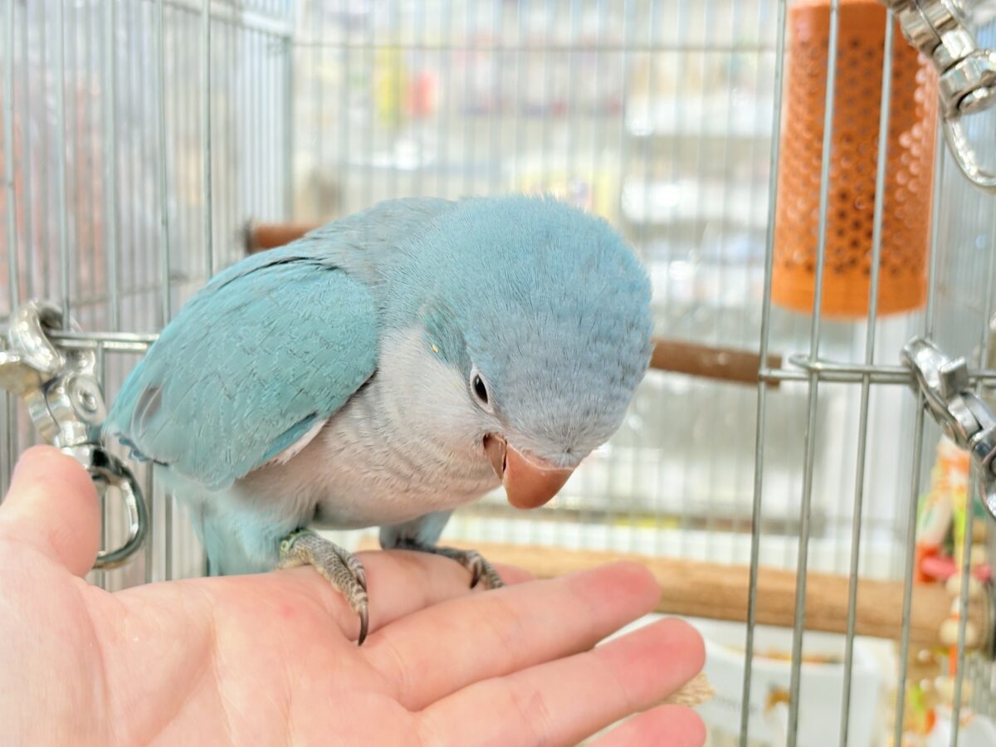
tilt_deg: -7.8
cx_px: 498
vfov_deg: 28.0
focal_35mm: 52
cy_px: 374
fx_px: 1496
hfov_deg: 36.8
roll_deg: -0.1
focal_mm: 5.96
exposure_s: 1/50
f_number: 1.6
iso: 80
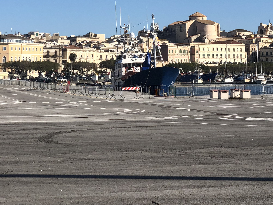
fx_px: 820
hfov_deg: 18.6
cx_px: 248
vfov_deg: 14.1
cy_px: 26
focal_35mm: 104
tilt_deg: +2.9
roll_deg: +1.7
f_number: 2.4
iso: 16
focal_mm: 6
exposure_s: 1/1567
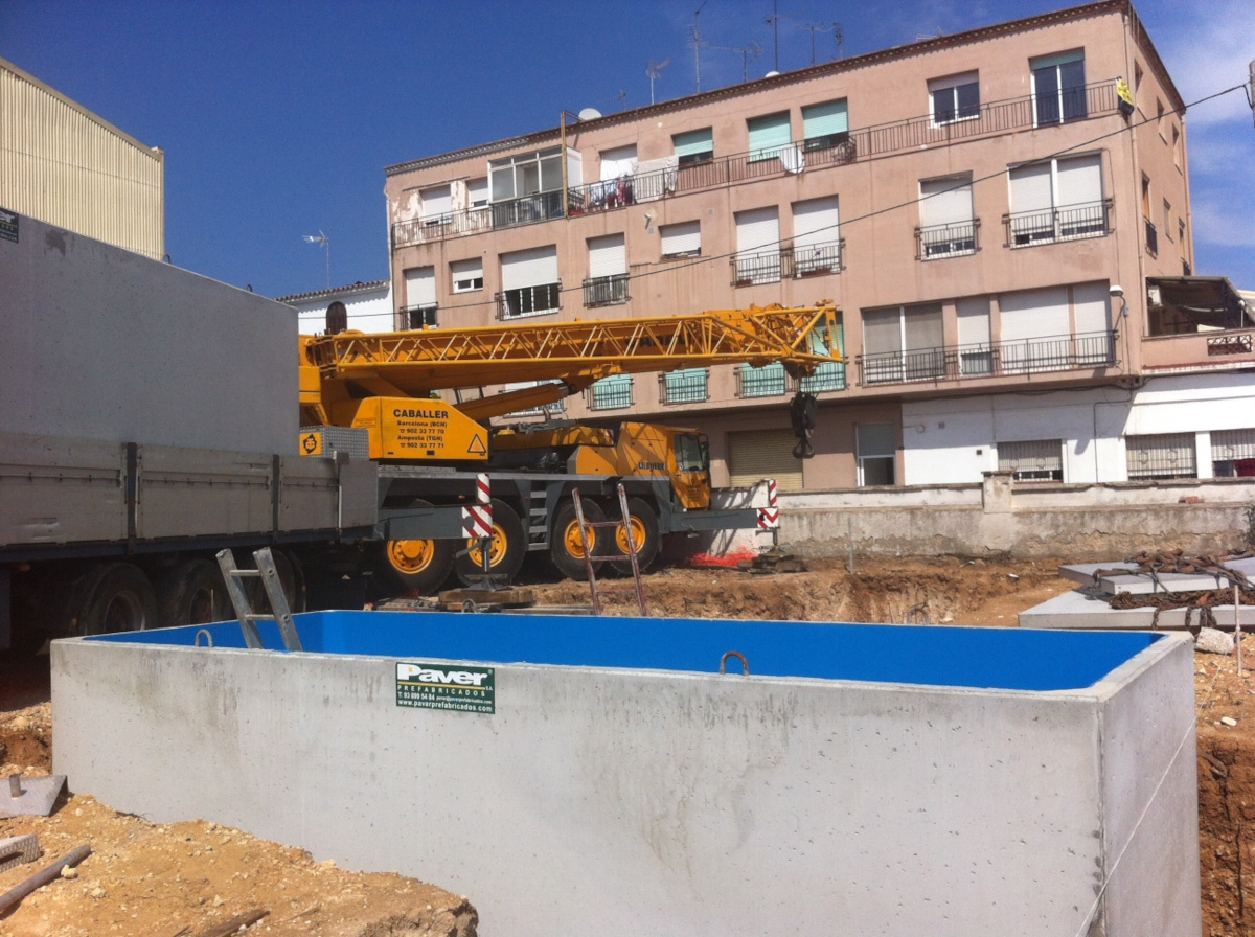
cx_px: 628
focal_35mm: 35
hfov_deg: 52.7
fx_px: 1267
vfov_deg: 40.6
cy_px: 468
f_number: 2.8
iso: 80
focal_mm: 3.85
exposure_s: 1/2514
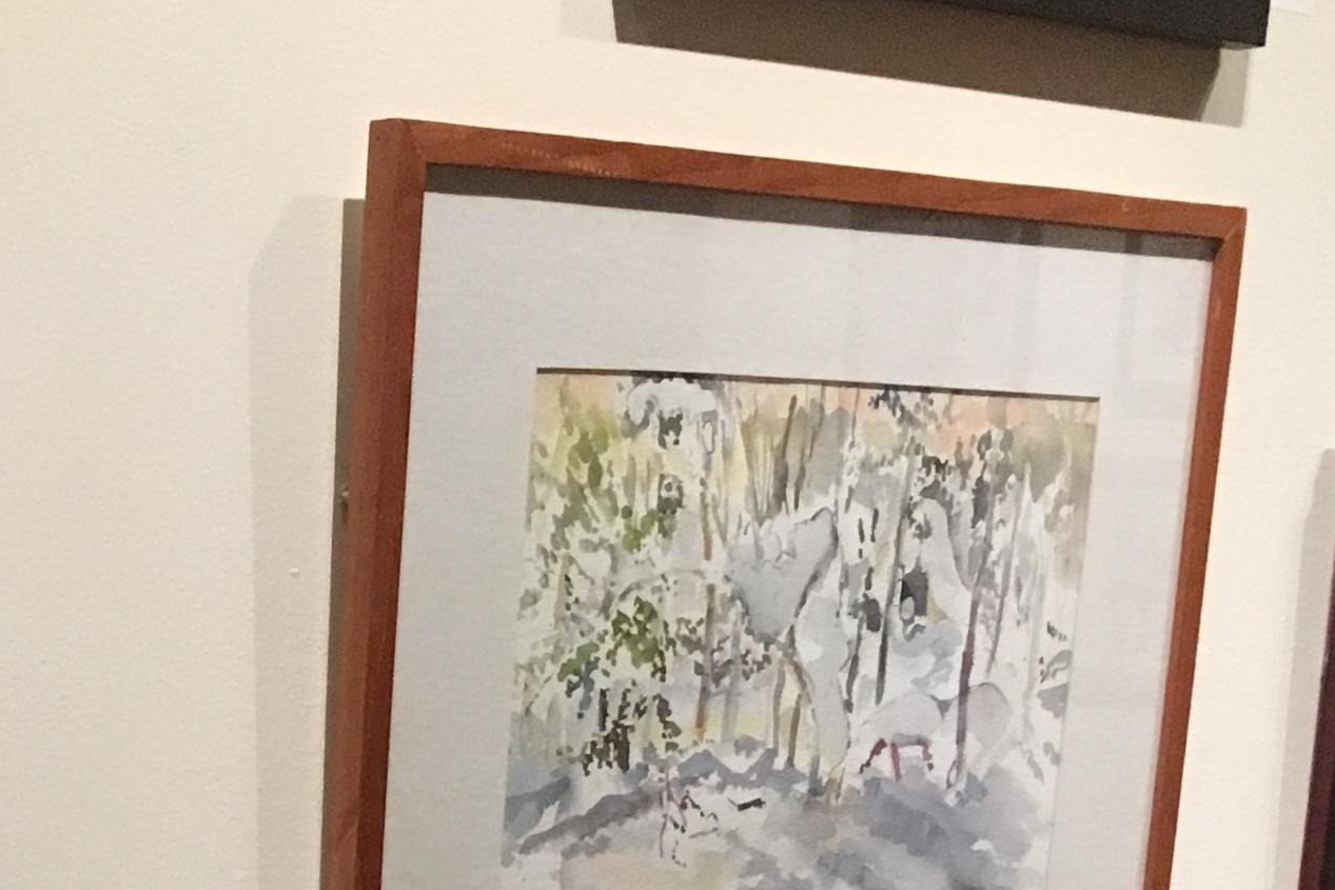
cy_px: 1474
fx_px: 3560
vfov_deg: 13.2
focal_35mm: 96
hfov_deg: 20.2
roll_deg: +0.9
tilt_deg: -13.8
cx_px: -170
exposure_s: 1/30
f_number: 2.2
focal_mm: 4.15
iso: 160
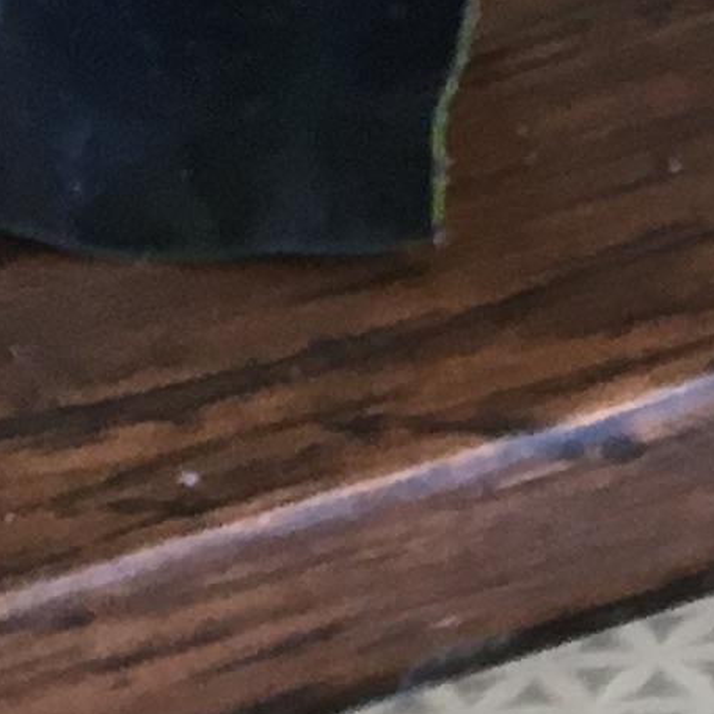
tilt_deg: -44.0
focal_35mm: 227
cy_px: 2065
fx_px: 5297
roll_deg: -1.4
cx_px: 1827
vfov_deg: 7.0
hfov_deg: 7.2
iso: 32
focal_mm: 4.15
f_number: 2.2
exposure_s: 1/30
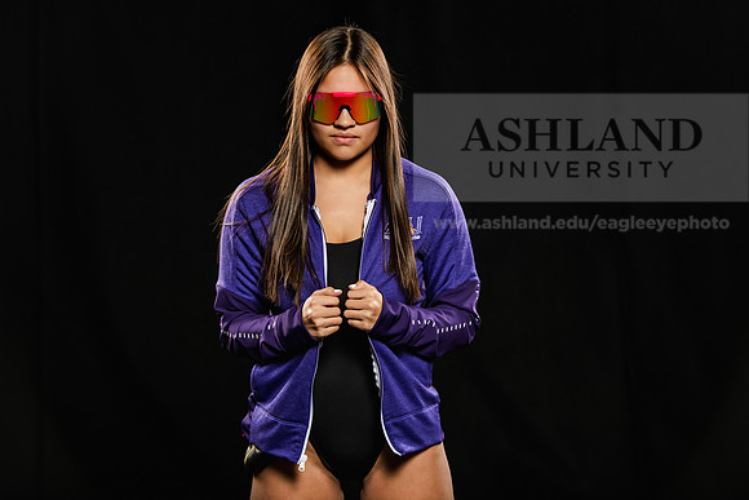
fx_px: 2414
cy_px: 250
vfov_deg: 11.8
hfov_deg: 17.6
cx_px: 374
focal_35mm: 116
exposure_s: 1/250
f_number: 5.6
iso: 320
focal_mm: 116
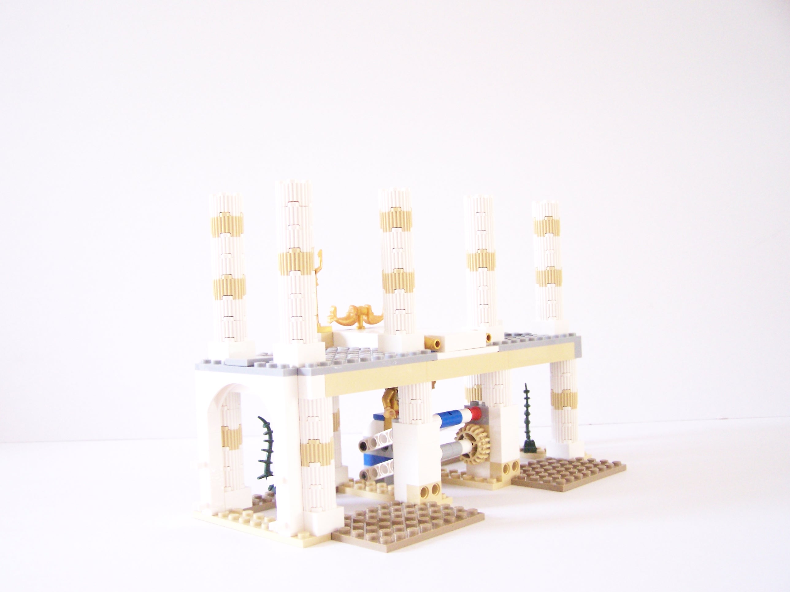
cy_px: 296
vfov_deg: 37.7
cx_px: 395
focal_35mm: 38
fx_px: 867
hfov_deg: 49.0
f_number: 3.2
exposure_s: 1/8
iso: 400
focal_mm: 6.3
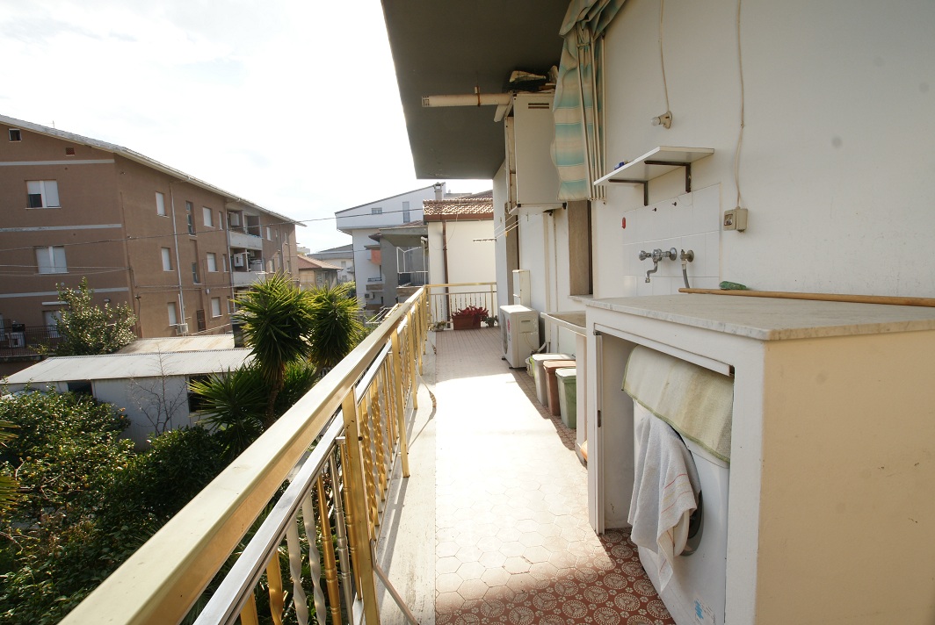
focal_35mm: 16
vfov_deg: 72.2
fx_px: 429
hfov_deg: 94.9
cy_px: 312
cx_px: 468
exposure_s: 1/100
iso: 200
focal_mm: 11
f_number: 10
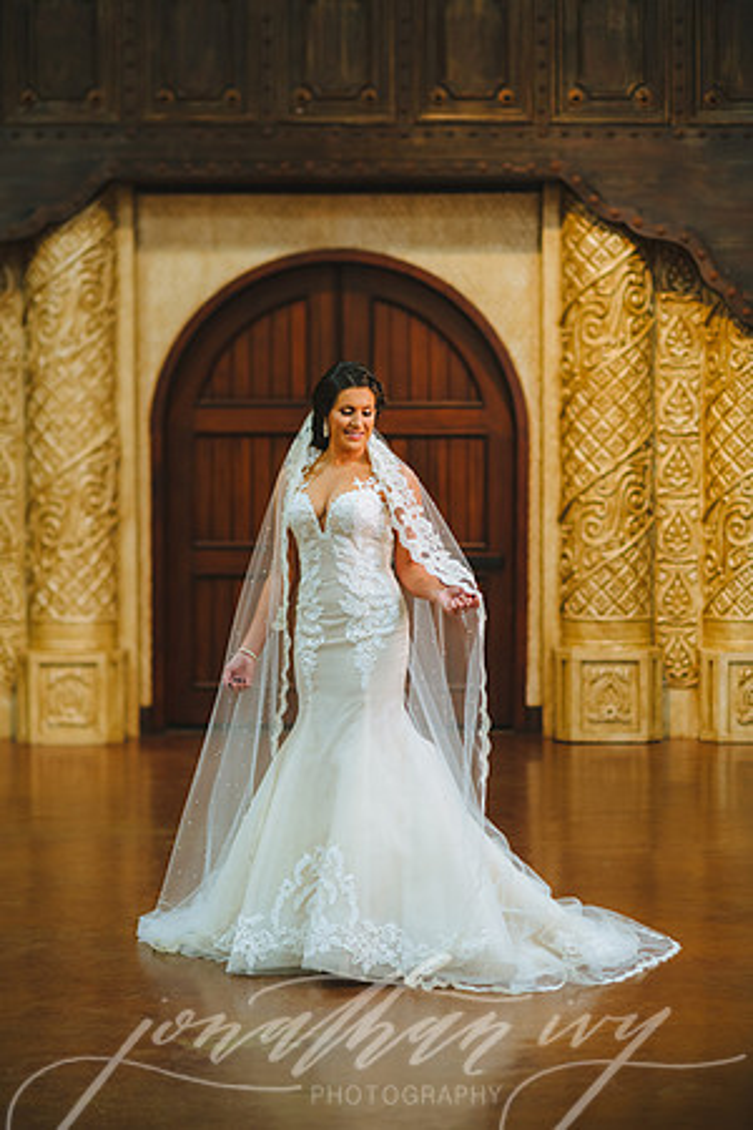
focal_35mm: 85
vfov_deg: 23.9
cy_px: 565
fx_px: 2667
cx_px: 376
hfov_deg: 16.1
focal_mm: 85
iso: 400
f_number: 2
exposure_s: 1/125
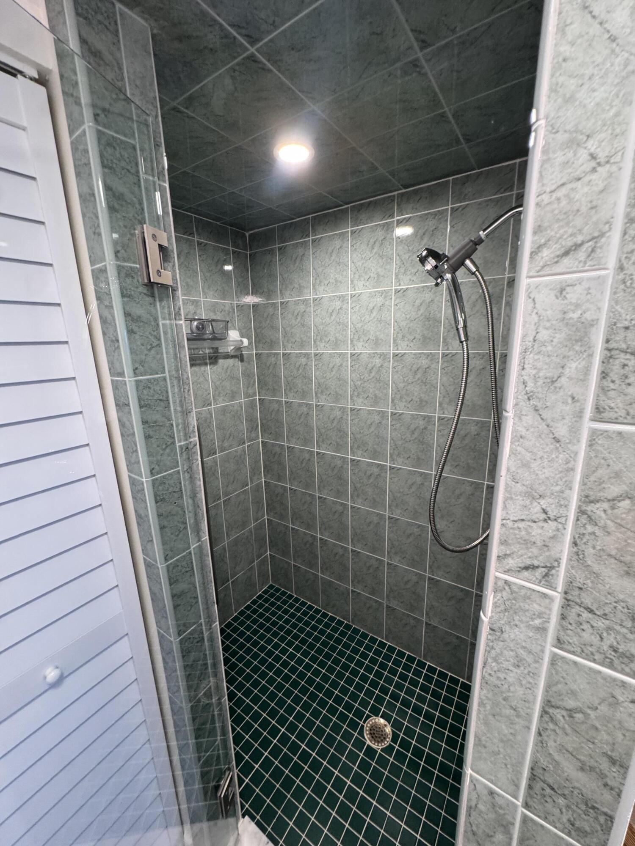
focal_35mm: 14
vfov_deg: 102.1
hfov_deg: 85.7
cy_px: 423
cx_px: 318
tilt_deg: -14.0
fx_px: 342
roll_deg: +1.7
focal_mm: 2.22
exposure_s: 1/60
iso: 250
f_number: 2.2
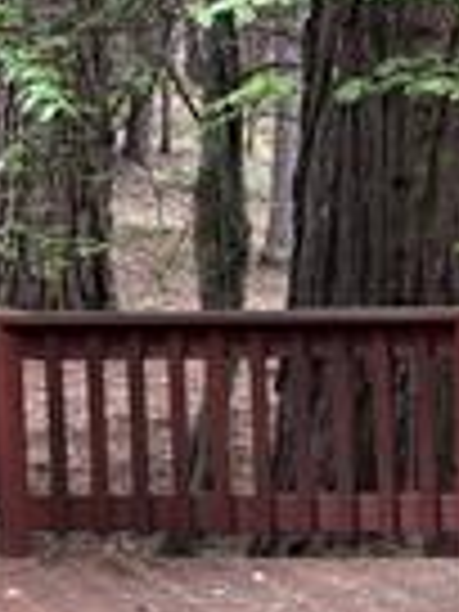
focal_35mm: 122
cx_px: 1161
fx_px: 2157
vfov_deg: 16.1
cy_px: 310
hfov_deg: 10.3
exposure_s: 1/121
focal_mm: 5.96
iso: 80
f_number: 1.6
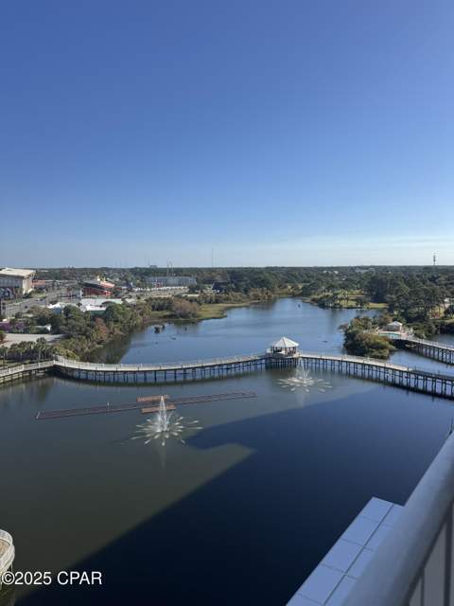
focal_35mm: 24
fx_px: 420
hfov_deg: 56.8
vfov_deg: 71.6
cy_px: 303
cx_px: 227
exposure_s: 1/5814
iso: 80
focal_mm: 6.76
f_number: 1.78
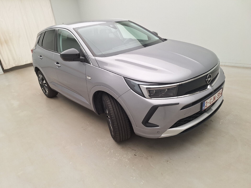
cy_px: 94
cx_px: 126
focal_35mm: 23
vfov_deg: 58.9
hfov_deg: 73.9
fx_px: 167
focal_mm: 5.54
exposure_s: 1/100
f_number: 1.8
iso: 50
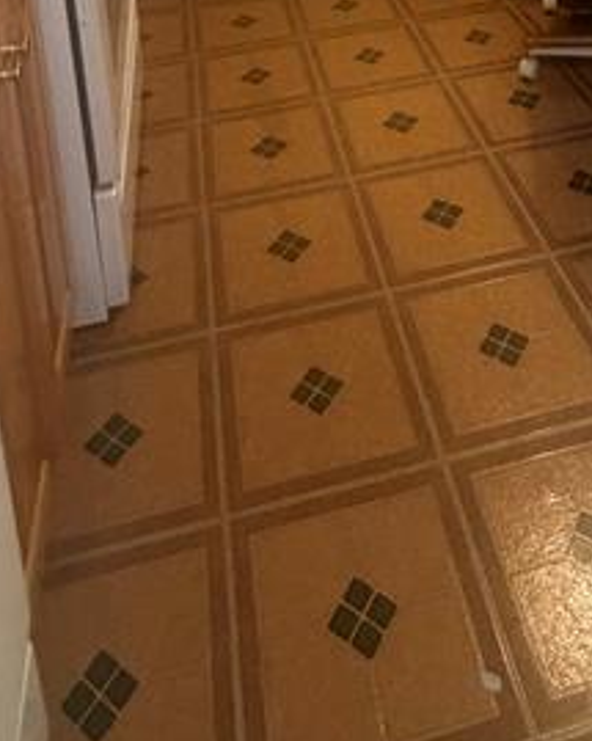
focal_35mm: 39
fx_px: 855
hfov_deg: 38.2
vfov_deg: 33.1
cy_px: -245
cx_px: 330
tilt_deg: -9.7
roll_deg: +3.2
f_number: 2.2
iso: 640
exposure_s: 1/60
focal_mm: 2.22
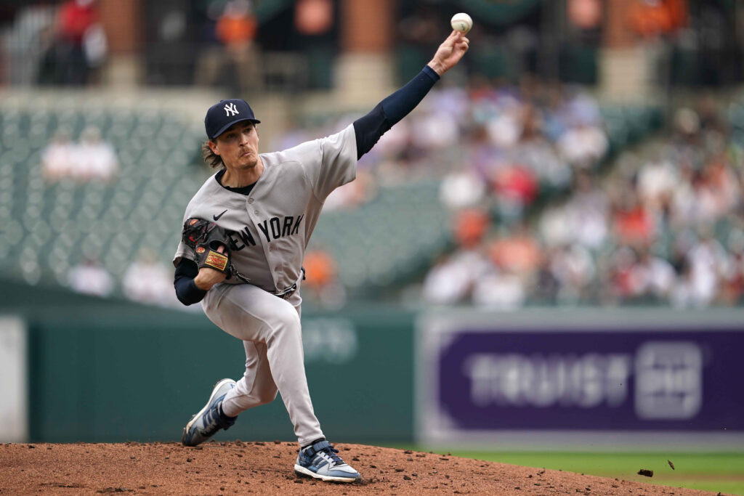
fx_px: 8267
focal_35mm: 400
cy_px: 248
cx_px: 372
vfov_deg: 3.4
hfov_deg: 5.2
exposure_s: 1/2500
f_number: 2.8
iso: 320
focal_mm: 400
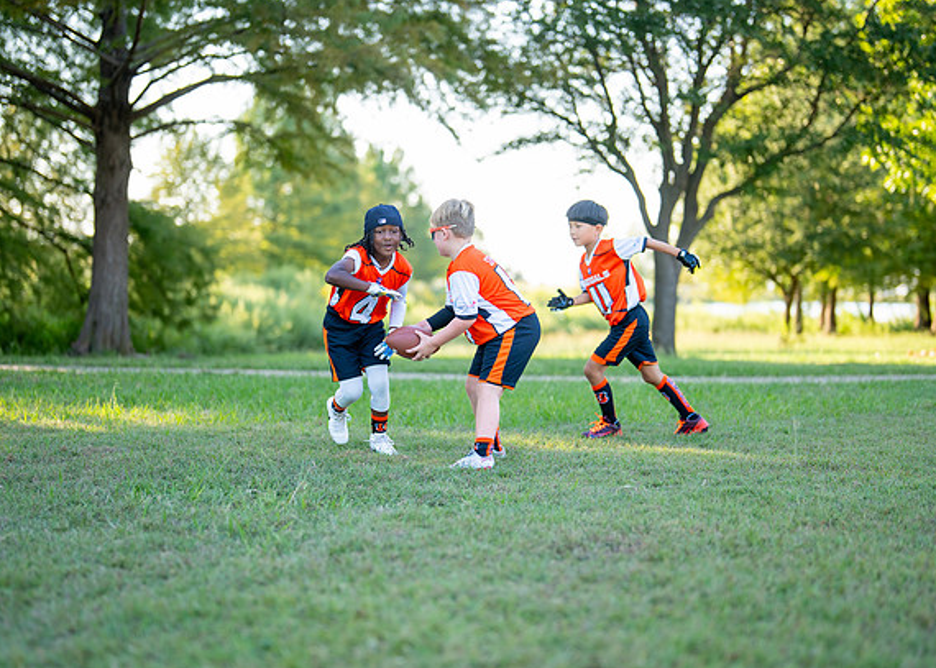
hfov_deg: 32.2
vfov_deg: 23.3
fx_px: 1621
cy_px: 315
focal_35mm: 61
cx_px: 478
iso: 100
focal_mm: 50
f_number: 1.2
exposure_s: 1/800
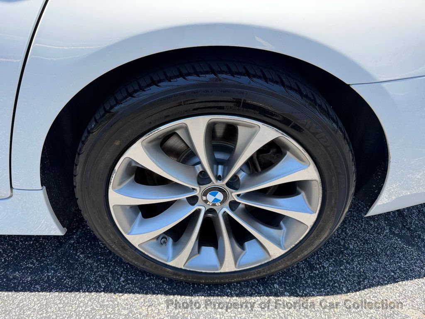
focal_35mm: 24
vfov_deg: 56.8
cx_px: 212
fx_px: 295
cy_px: 160
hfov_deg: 71.6
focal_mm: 6.76
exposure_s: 1/1174
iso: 100
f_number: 1.78
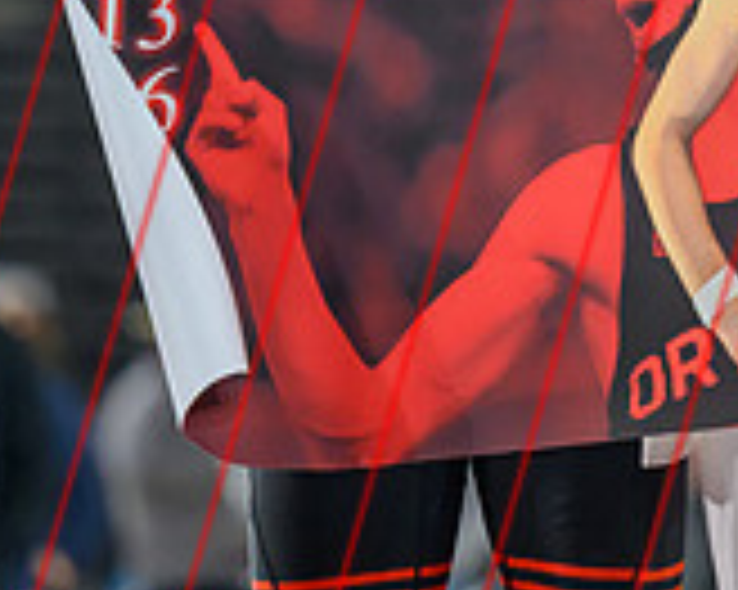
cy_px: -132
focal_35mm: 543
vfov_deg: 2.8
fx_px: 11853
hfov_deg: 3.6
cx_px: 557
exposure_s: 1/800
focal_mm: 155
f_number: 2.8
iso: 3200
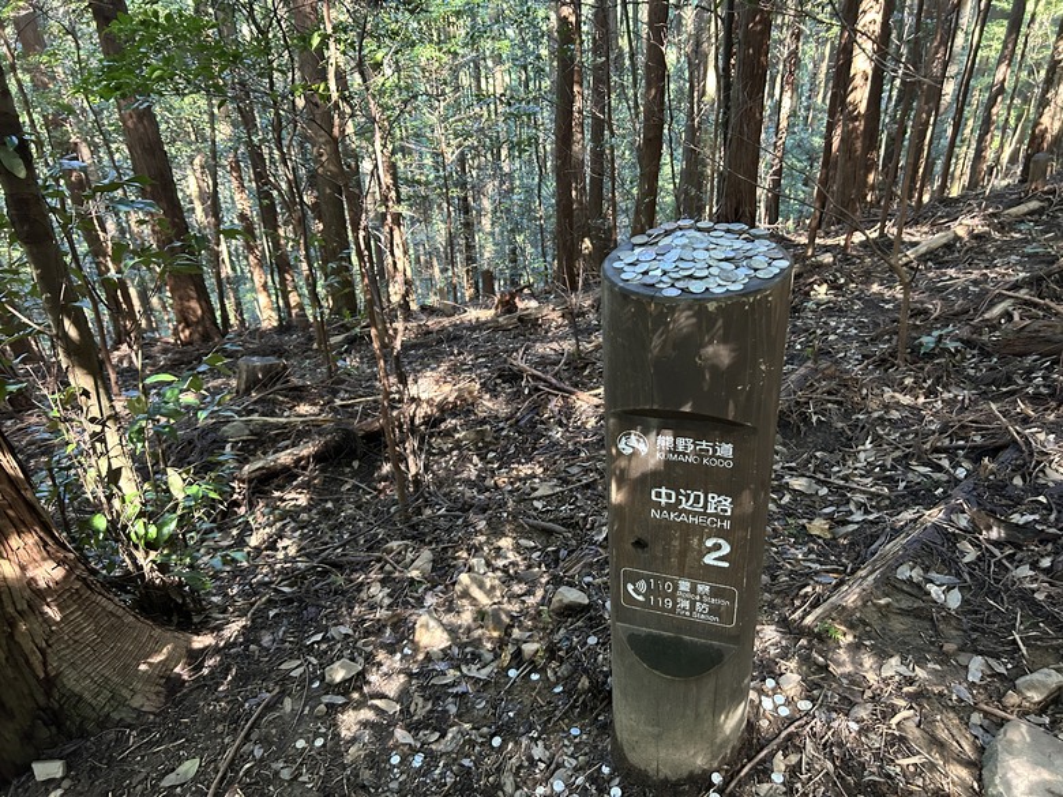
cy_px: 398
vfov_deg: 53.1
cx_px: 532
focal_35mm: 26
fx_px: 798
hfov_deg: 67.3
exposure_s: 1/60
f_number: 1.5
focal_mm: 5.7
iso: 500
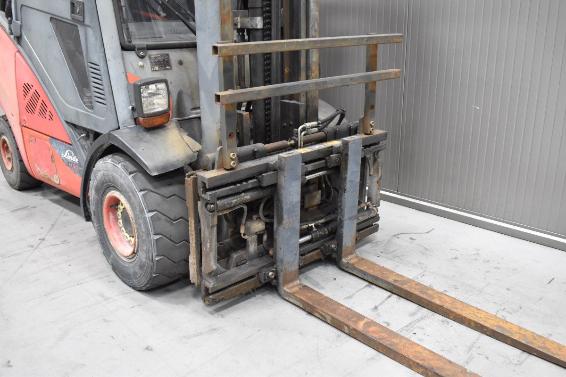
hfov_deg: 55.1
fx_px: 542
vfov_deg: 38.4
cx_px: 283
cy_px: 188
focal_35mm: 34
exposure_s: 1/30
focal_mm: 23
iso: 1600
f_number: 4.5
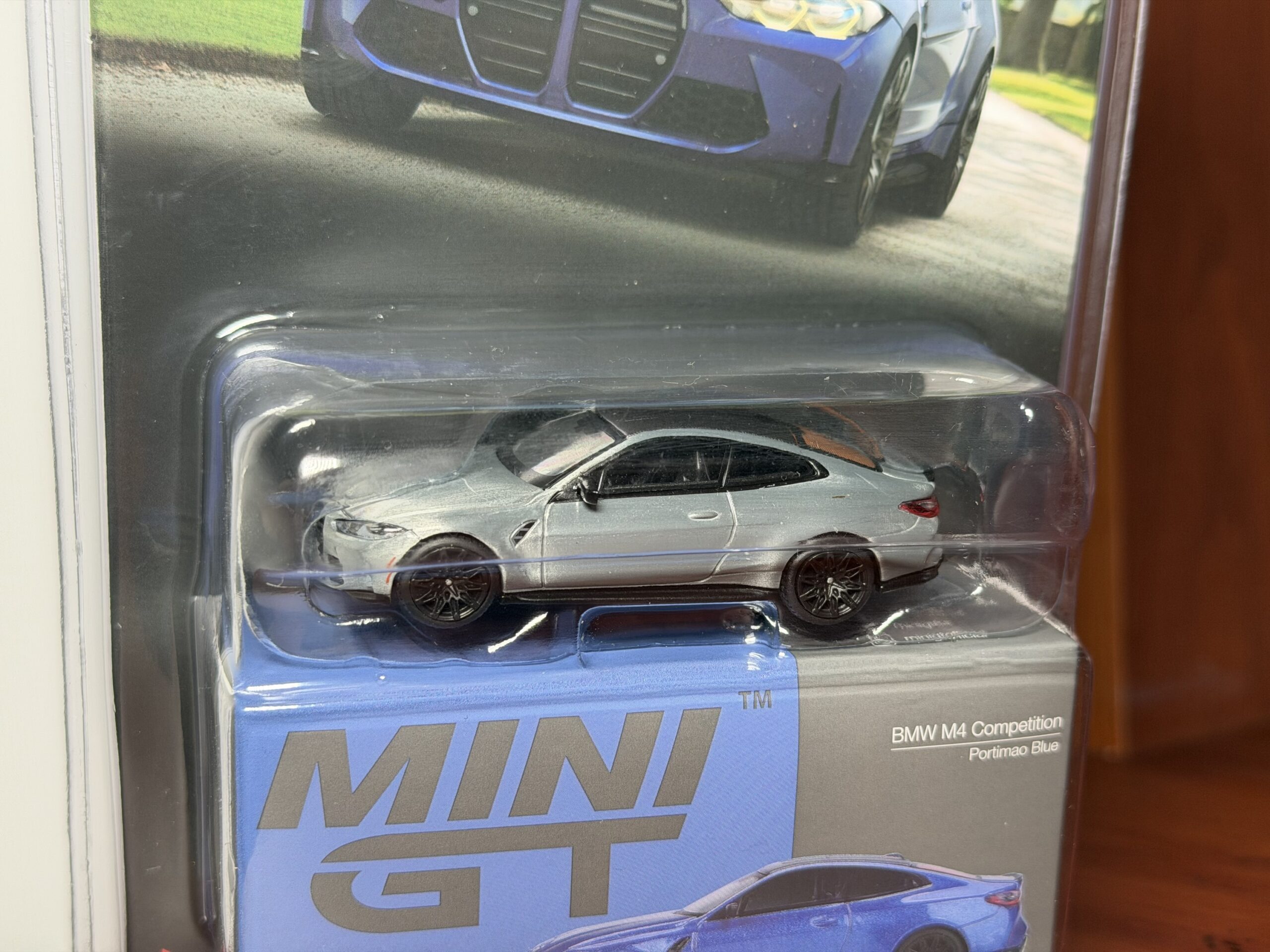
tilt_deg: -2.9
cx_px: 635
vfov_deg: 30.3
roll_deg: +2.0
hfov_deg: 39.7
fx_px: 1761
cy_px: 476
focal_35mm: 48
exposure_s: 1/86
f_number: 1.78
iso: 100
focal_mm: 6.76
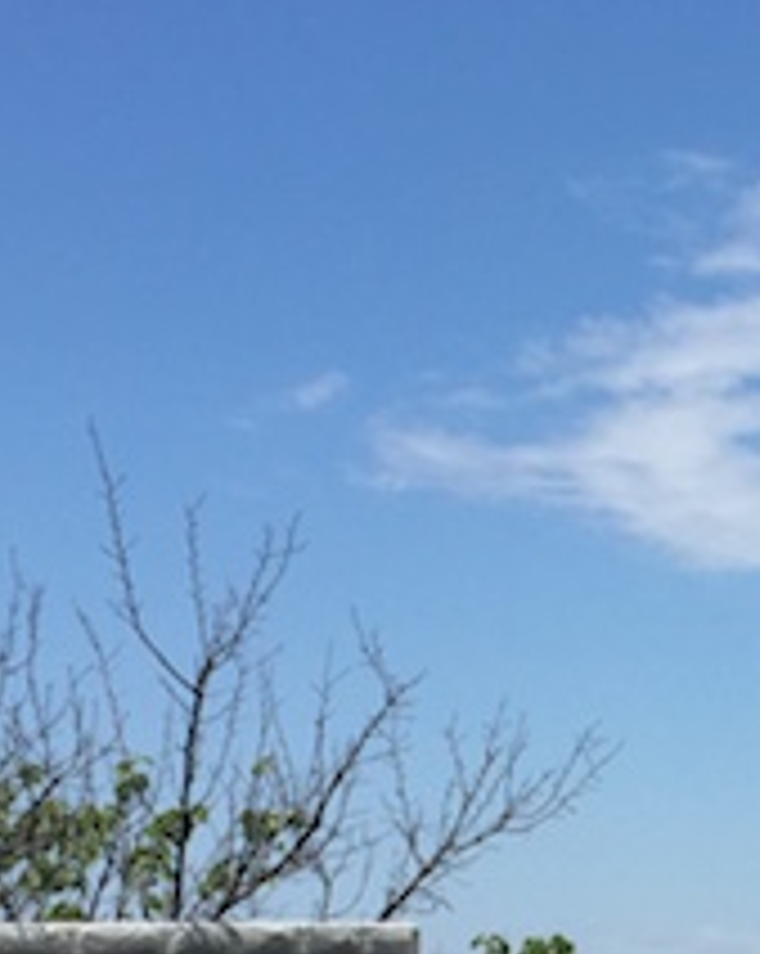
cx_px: 962
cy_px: 972
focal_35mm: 107
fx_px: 3015
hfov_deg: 13.9
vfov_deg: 17.5
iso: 32
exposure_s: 1/3049
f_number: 2.2
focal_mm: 4.15
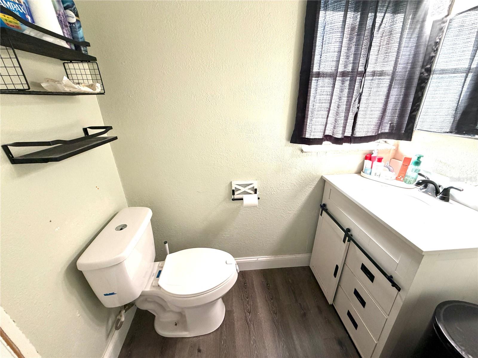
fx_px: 193
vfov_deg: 85.7
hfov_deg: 102.1
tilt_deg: -22.5
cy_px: 179
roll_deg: +1.7
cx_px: 239
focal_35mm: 14
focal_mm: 2.22
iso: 200
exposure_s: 1/60
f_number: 2.2
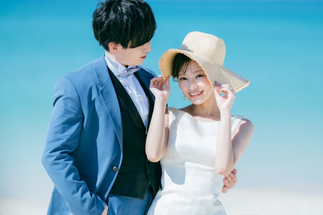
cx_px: 162
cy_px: 108
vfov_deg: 10.2
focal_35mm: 135
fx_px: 1211
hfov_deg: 15.2
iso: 100
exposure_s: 1/2000
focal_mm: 135
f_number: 2
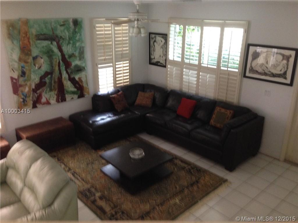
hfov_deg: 55.4
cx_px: 149
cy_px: 112
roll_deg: +0.7
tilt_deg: -23.6
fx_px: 284
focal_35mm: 33
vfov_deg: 42.9
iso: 250
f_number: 2.4
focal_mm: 4.12
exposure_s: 1/20
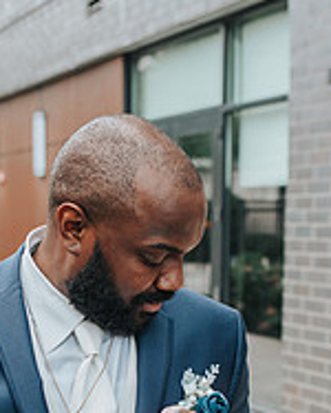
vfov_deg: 23.5
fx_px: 966
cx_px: 130
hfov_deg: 19.4
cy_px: 367
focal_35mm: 79
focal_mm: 35
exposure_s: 1/2000
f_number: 3.2
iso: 1600
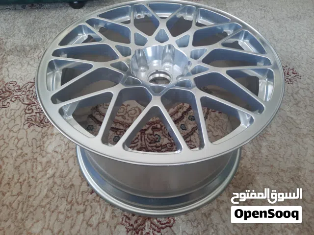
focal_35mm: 25
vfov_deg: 54.9
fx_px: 227
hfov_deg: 69.4
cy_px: 118
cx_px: 157
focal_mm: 4.6
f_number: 2
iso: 200
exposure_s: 1/50
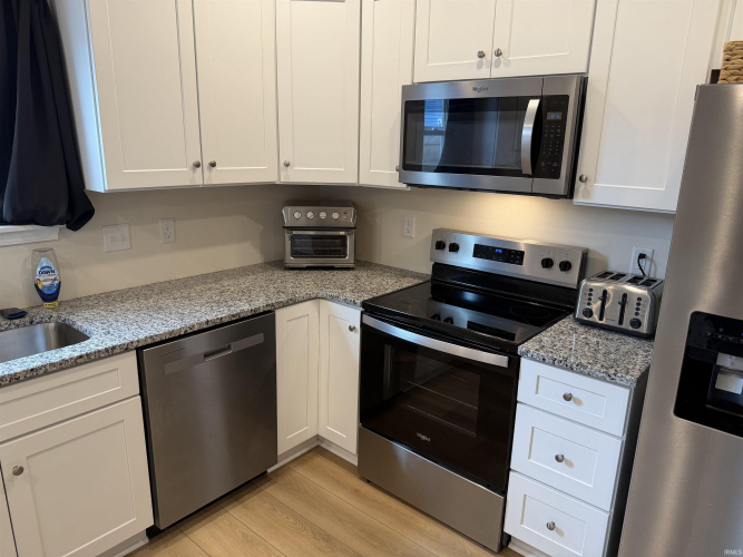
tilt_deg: -15.4
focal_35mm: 24
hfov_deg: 71.6
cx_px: 372
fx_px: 515
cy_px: 278
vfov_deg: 56.8
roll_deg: -0.9
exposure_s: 1/120
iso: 160
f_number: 1.78
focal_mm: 6.76
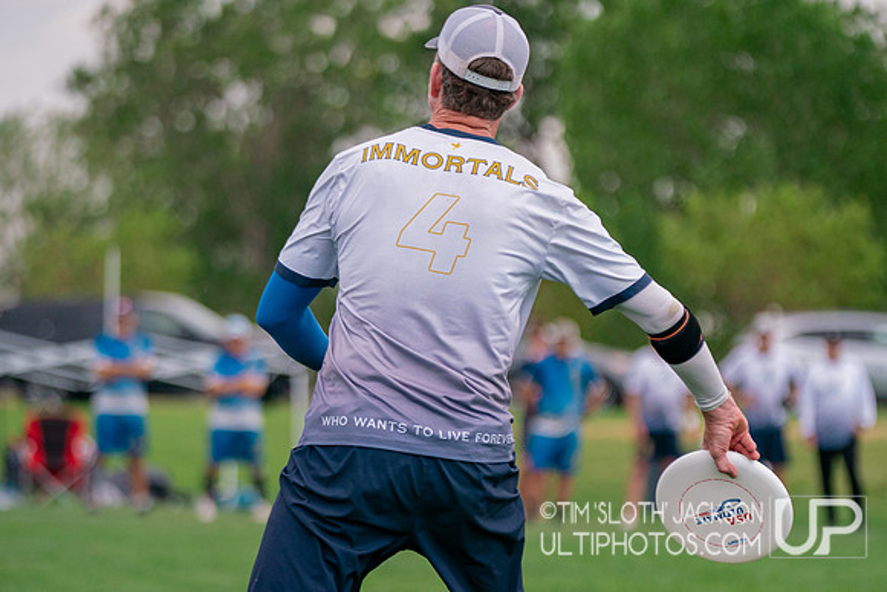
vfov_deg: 7.2
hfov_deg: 10.7
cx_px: 496
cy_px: 420
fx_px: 4723
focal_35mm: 192
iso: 500
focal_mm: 135
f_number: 2.8
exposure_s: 1/6400
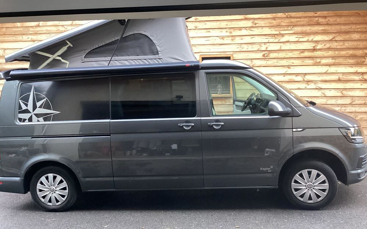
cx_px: 184
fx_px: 330
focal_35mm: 33
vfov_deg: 38.3
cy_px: 126
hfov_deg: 58.2
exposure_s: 1/60
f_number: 2.4
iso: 250
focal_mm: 3.3
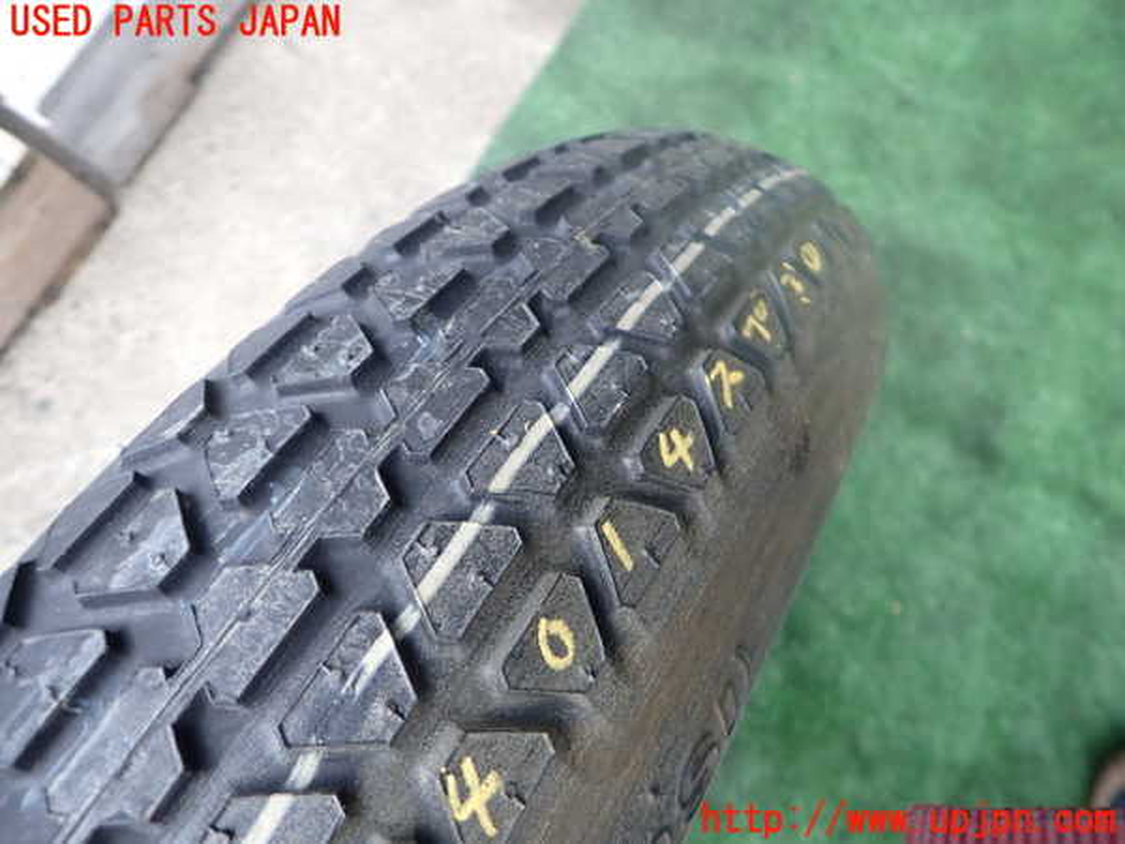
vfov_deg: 54.9
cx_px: 562
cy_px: 422
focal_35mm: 25
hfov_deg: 69.4
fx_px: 812
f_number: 2
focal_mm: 4.5
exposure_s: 1/125
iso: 125
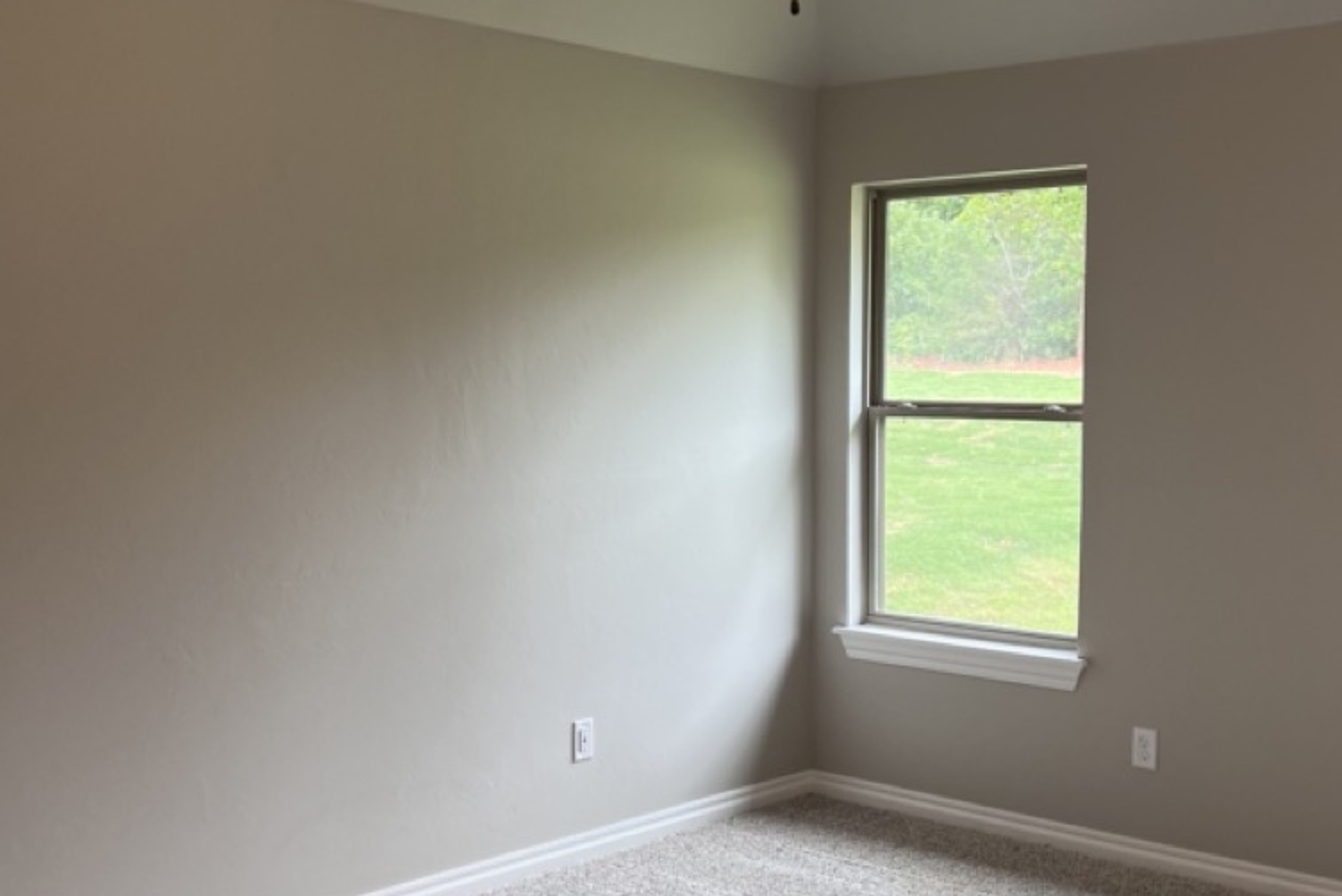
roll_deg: -0.3
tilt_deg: -2.2
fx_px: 1715
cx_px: 776
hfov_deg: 42.6
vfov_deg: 29.3
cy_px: 464
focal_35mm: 46
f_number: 1.5
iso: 80
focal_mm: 5.7
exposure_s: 1/120
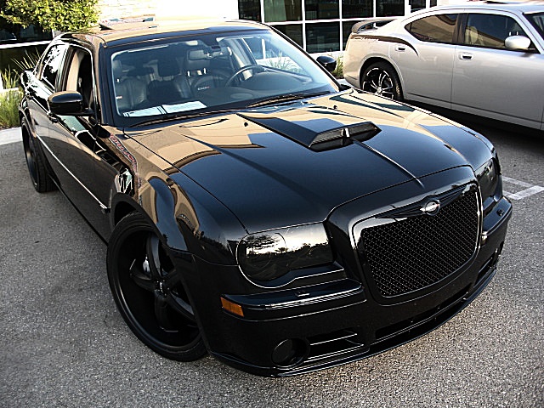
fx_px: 566
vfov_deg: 39.7
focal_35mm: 36
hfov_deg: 51.4
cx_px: 272
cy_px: 204
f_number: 2.8
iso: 50
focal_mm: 6.3
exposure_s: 1/60
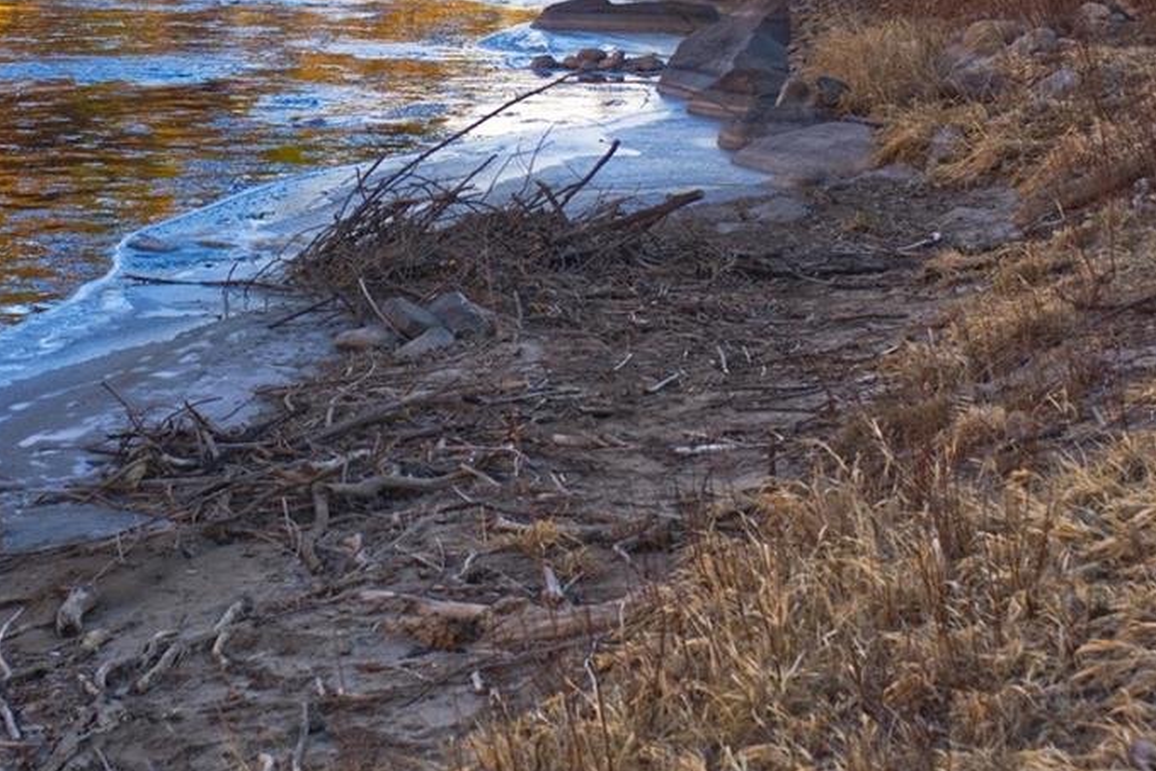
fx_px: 3179
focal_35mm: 99
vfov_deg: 13.7
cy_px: 50
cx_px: 421
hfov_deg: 20.6
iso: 200
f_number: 4.5
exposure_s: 1/250
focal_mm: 28
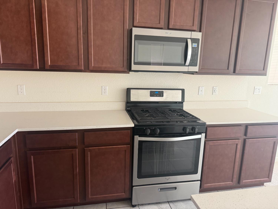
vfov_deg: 56.8
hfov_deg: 71.6
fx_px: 193
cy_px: 104
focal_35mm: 24
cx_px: 139
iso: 200
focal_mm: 6.76
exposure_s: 1/86
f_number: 1.78
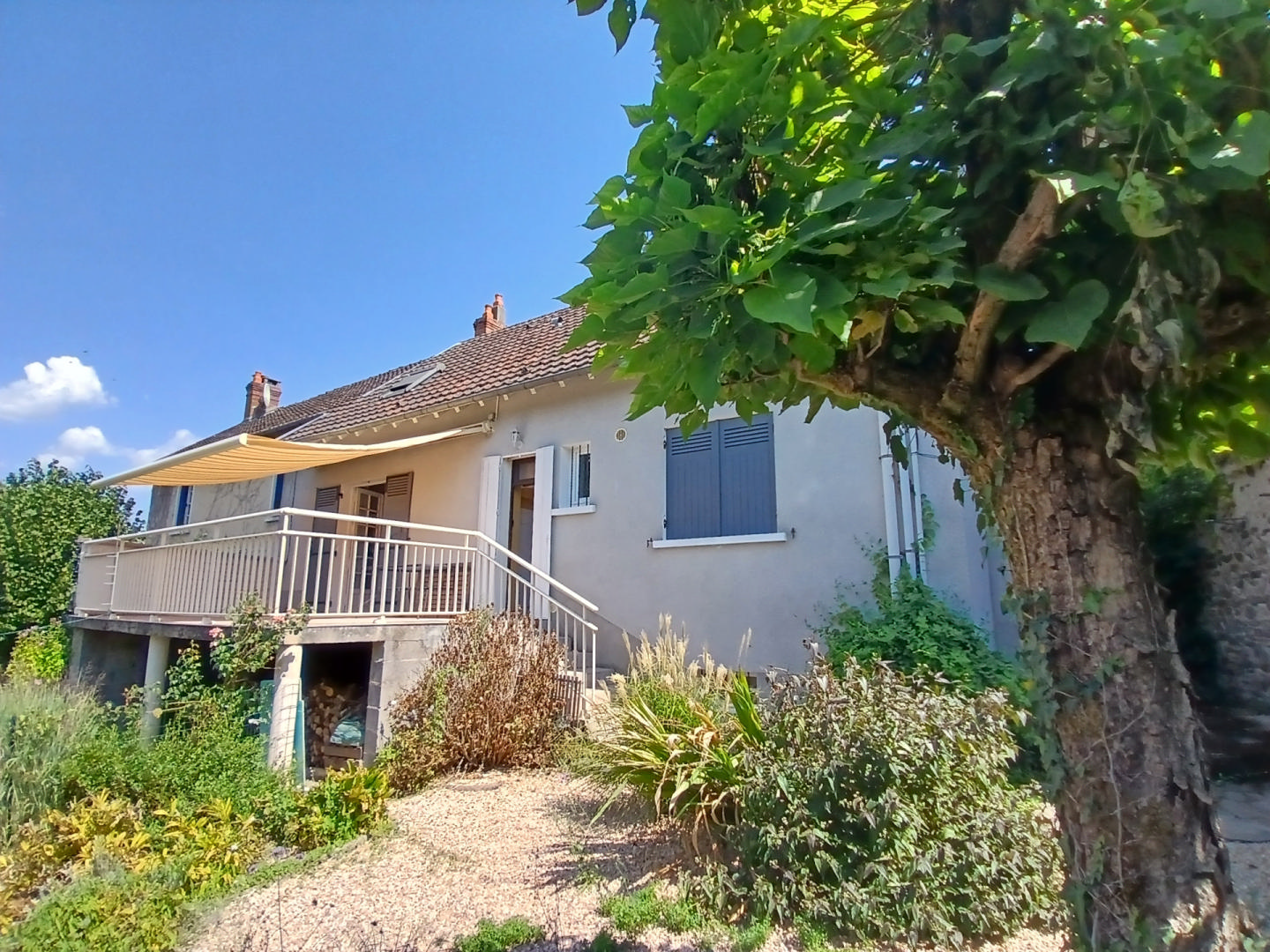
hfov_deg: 91.0
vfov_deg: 74.7
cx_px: 635
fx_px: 624
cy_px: 476
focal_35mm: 17
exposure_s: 1/714
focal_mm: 1.4
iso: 50
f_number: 2.2
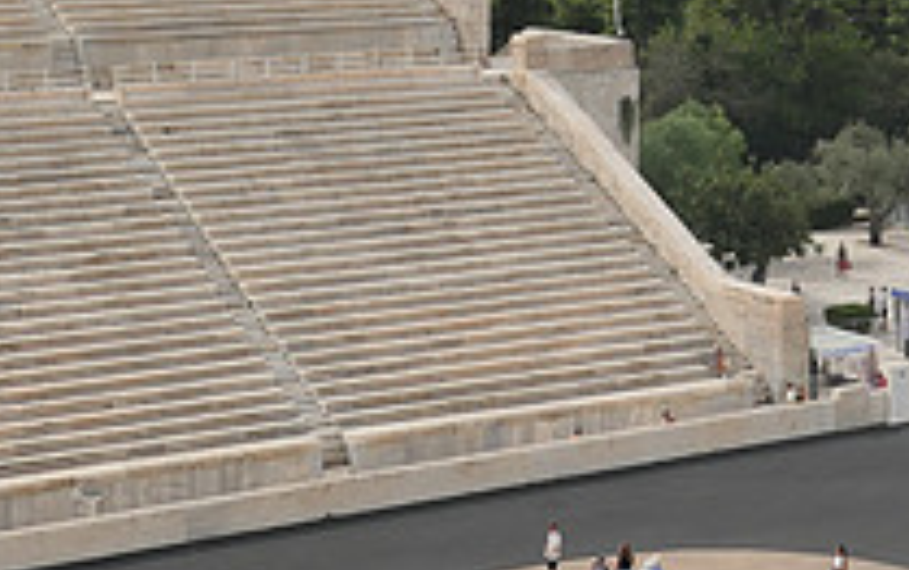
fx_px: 2876
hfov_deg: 17.4
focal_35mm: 116
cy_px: -255
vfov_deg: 10.9
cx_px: 970
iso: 200
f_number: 5.6
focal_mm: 15.1
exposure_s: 1/1000
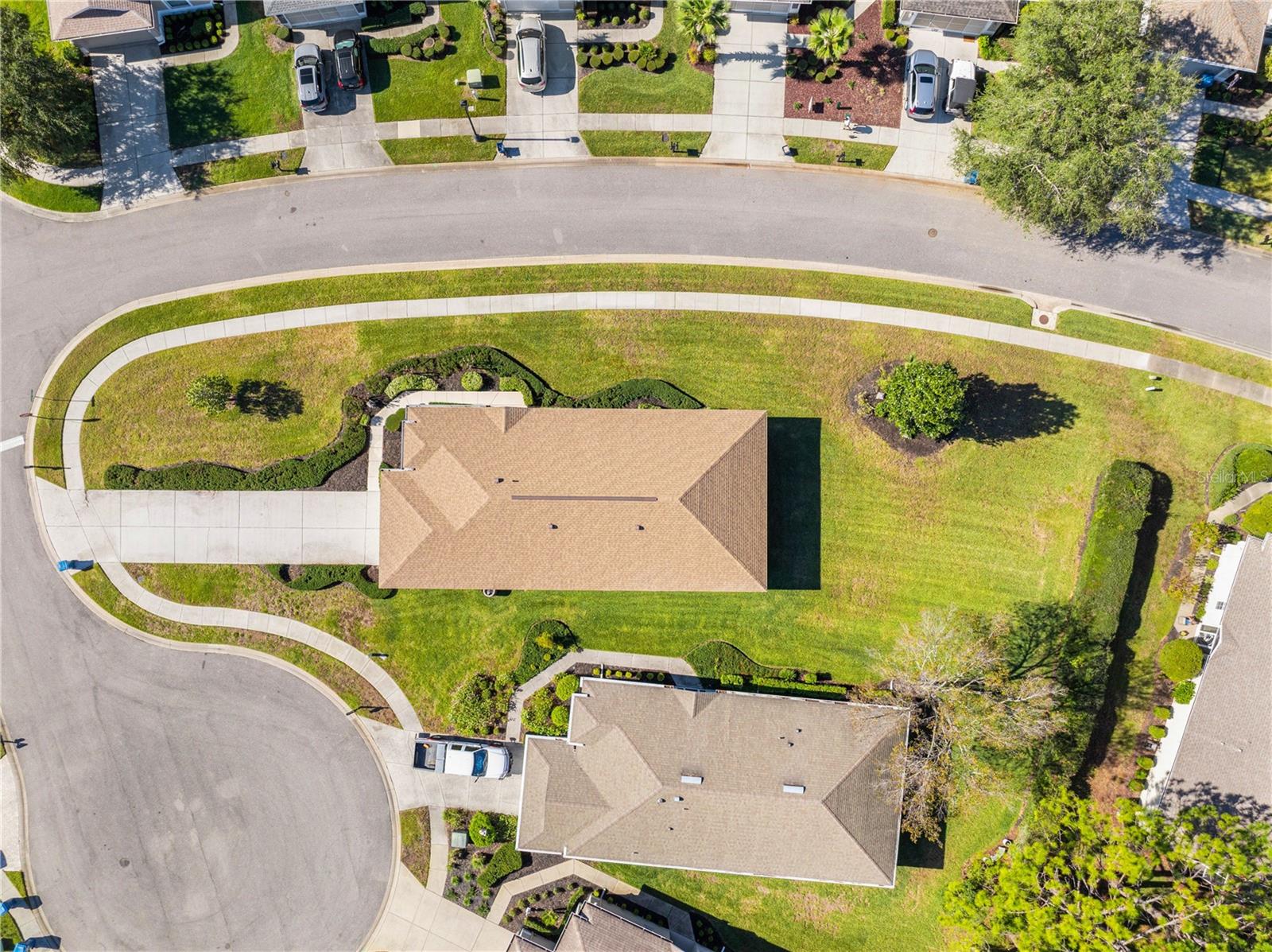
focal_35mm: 24
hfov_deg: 71.6
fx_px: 881
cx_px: 636
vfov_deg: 56.7
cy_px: 476
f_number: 2.8
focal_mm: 12.29
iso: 110
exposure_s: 1/1250
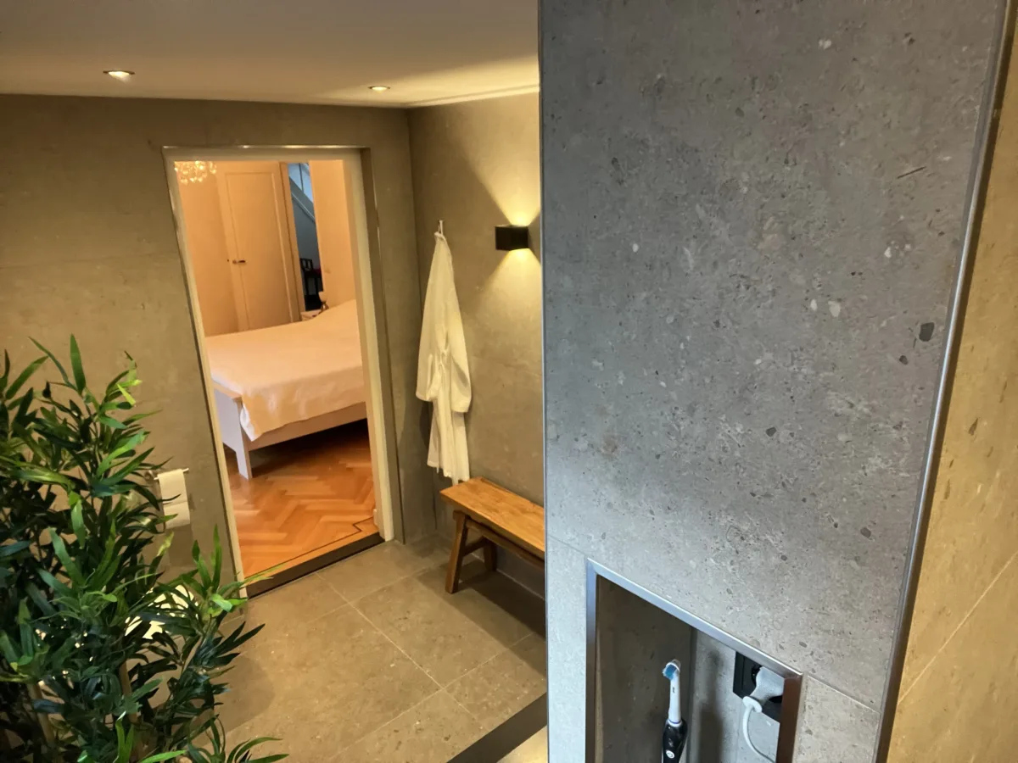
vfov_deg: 58.9
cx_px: 509
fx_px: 676
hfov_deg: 73.9
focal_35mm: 23
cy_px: 382
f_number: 2.2
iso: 320
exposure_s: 1/50
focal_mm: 2.71
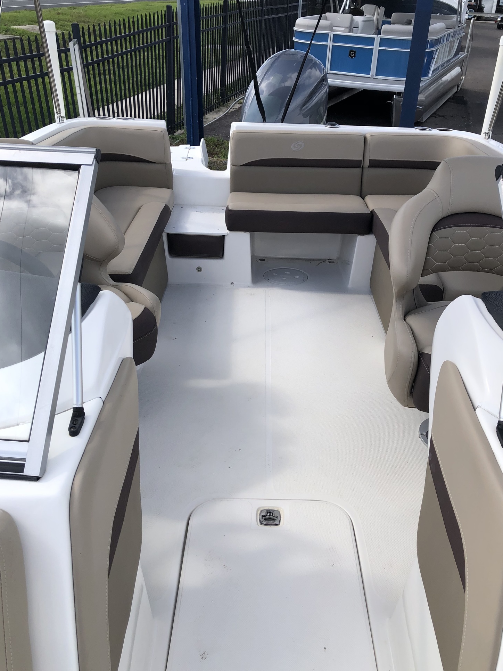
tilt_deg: -30.1
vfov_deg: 61.7
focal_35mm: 29
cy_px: 337
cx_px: 257
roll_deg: +0.1
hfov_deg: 48.2
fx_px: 562
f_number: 1.8
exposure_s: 1/1372
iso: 20
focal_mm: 3.99
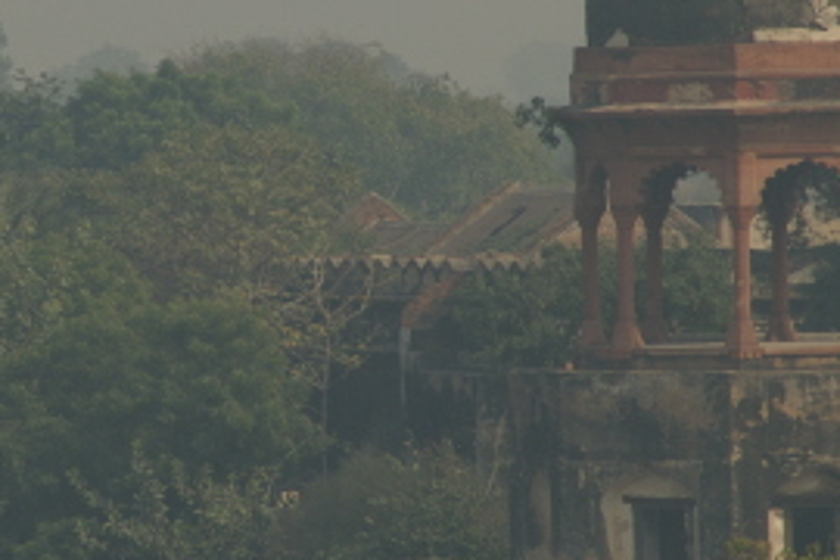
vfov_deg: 1.3
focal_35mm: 1066
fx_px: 24871
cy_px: 240
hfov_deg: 1.9
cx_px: 233
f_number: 11
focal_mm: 300
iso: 100
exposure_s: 1/200
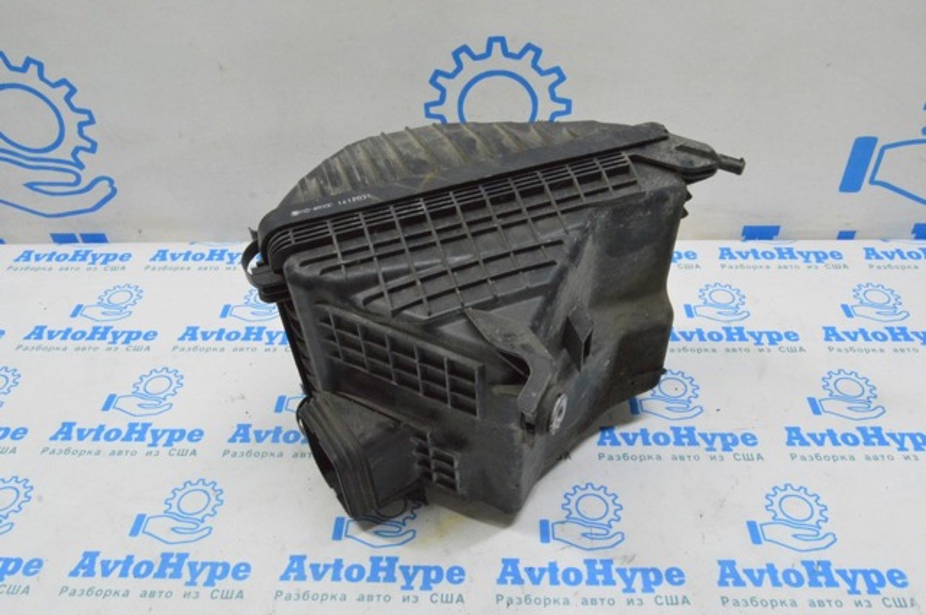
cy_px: 308
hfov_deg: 62.0
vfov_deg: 43.5
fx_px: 771
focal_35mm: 30
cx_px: 463
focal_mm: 20
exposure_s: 1/20
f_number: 20
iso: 6400
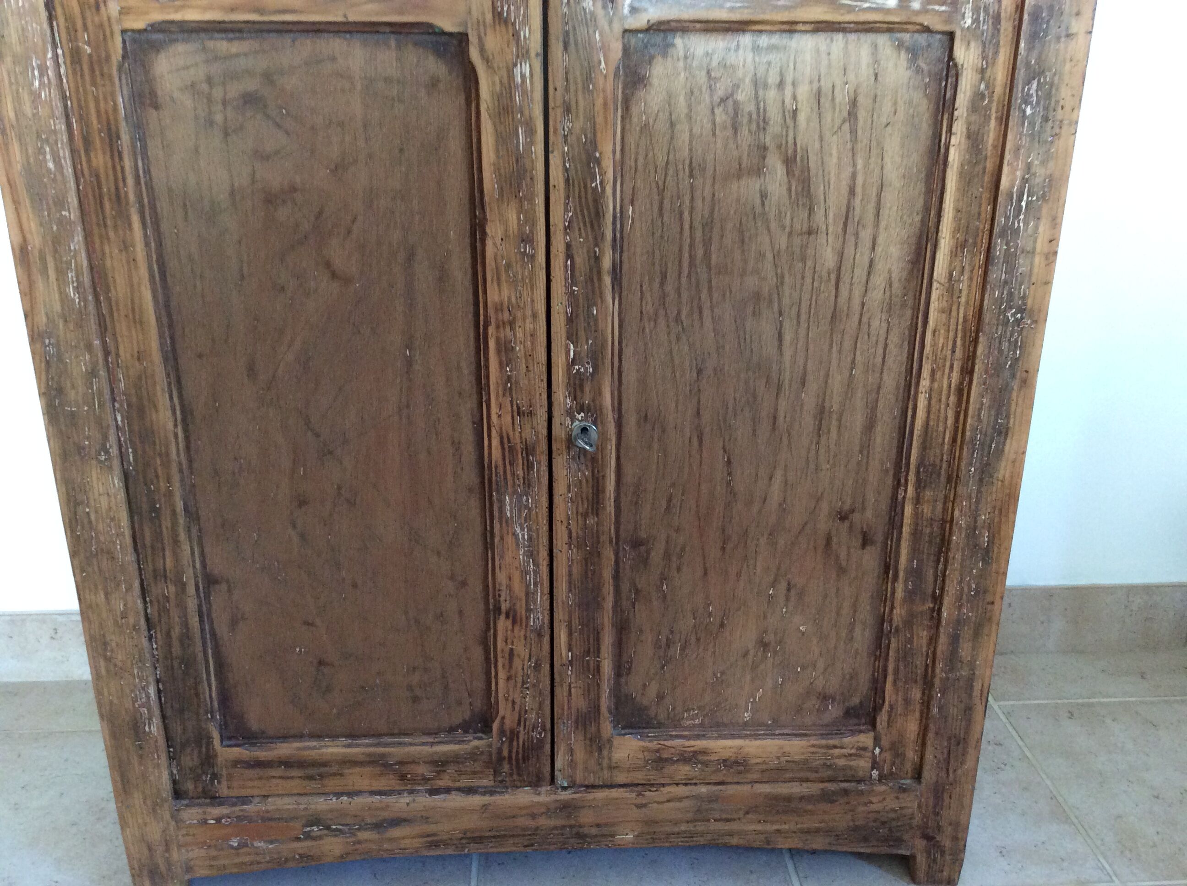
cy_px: 443
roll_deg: +0.7
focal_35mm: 32
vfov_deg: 44.1
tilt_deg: -20.9
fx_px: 1096
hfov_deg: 56.9
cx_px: 594
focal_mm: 3.3
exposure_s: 1/25
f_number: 2.4
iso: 250
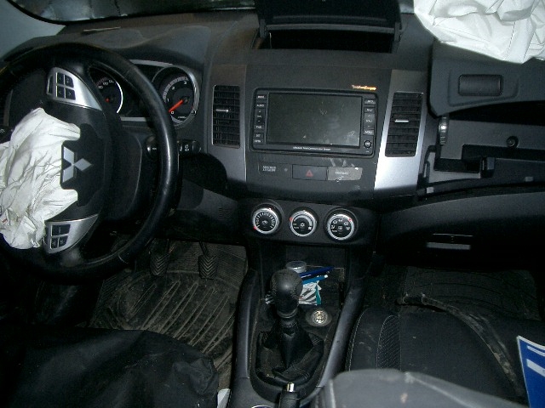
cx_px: 272
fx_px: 551
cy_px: 204
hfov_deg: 52.6
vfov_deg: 40.7
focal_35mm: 35
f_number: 2.6
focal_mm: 5.8
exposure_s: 1/40
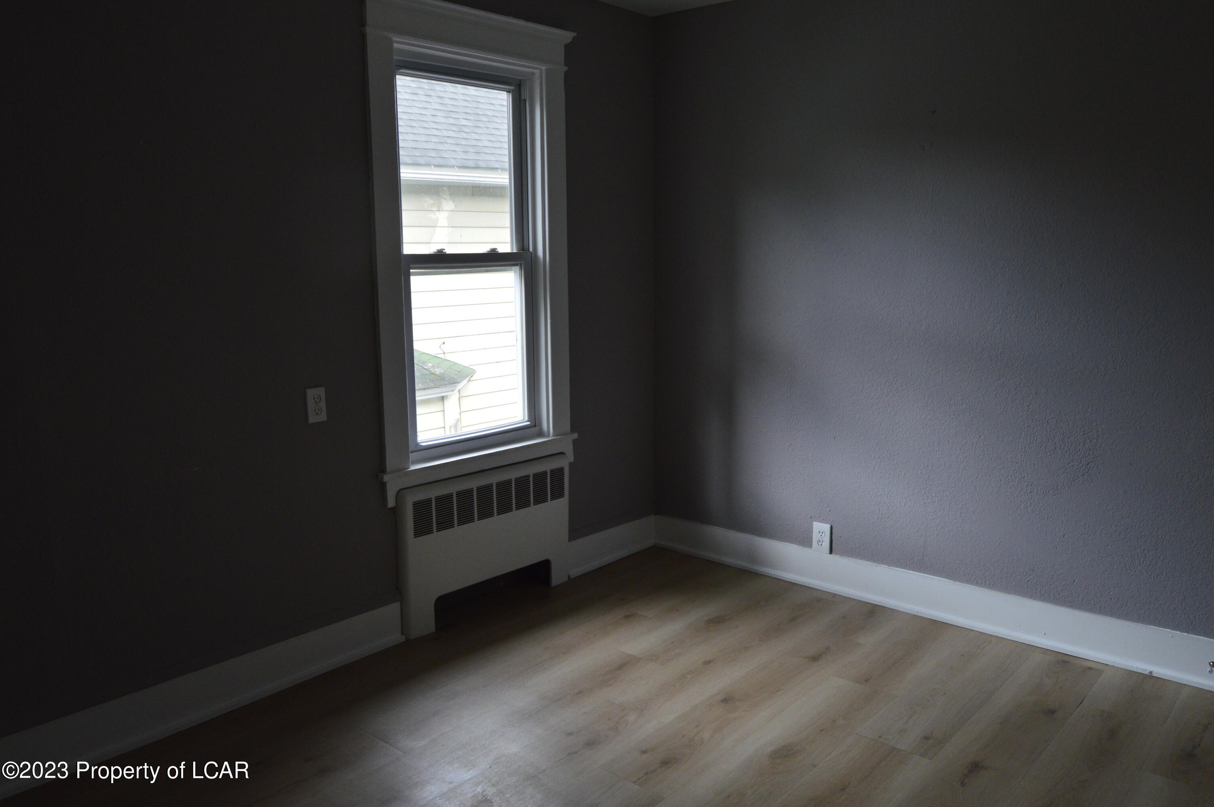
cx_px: 607
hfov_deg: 67.4
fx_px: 910
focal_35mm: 27
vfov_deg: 47.8
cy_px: 404
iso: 720
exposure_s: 1/60
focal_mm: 18
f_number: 8
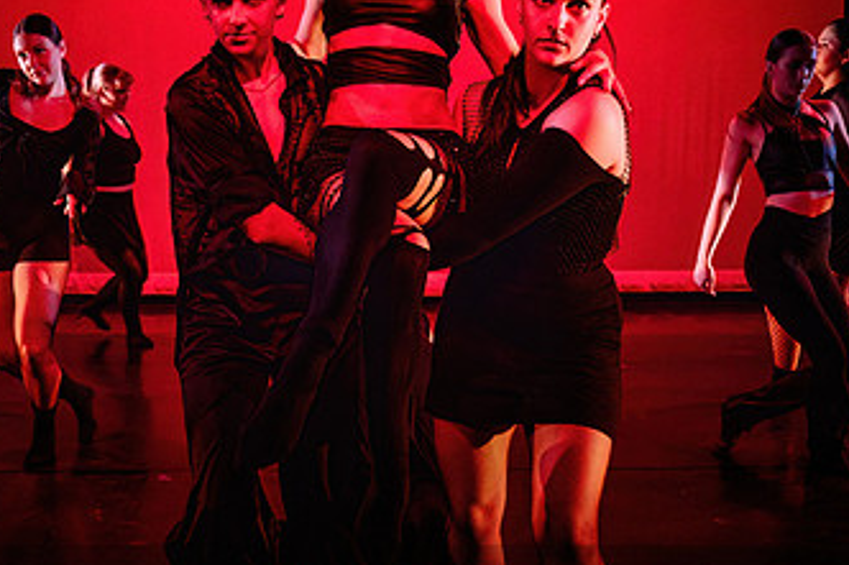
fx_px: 1061
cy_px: 261
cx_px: 338
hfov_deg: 43.4
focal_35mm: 45
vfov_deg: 29.8
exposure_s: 1/300
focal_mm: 24
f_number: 2.8
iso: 5000
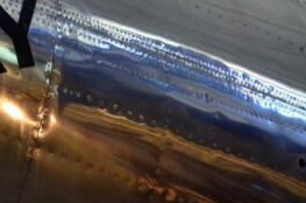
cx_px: -57
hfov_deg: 8.6
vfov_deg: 5.7
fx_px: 2011
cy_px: 8
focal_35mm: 237
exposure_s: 1/50
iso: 1600
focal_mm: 65
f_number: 5
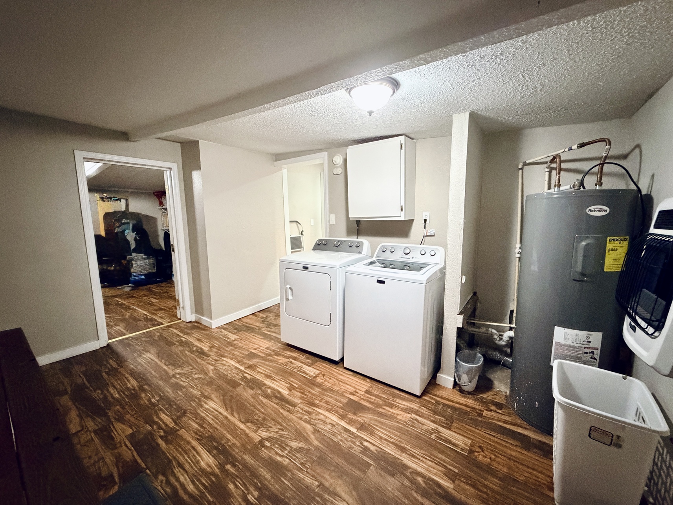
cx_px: 336
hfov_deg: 102.1
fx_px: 272
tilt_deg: -6.9
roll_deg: +1.3
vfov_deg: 85.7
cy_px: 252
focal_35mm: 14
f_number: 2.2
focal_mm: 2.22
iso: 1250
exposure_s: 1/40
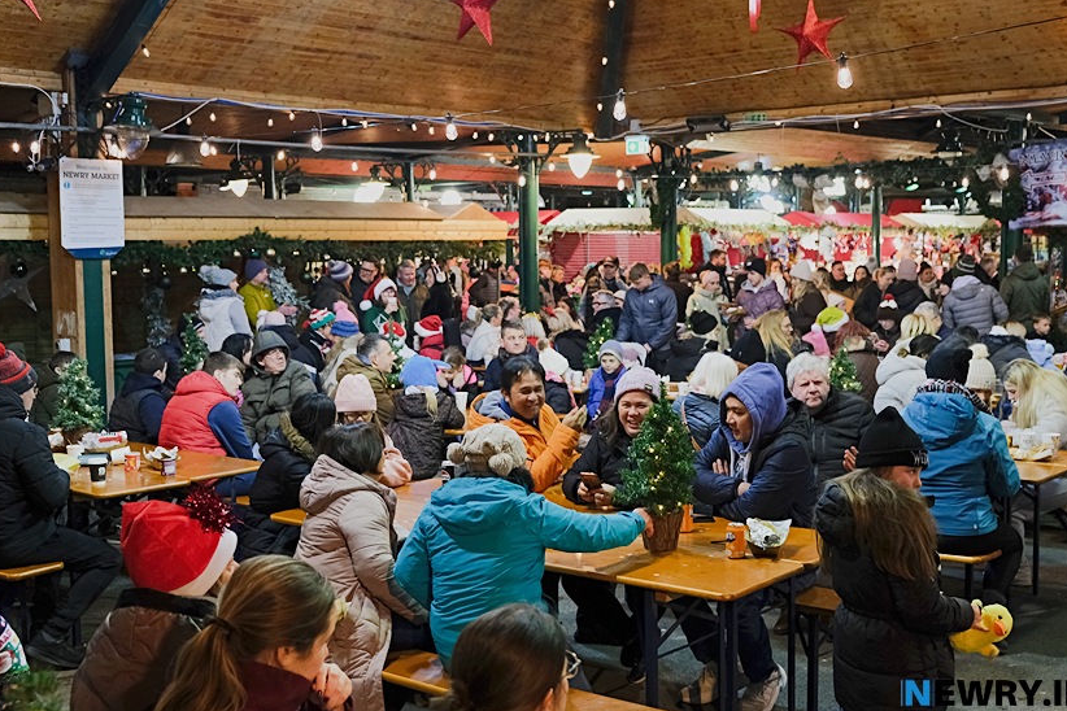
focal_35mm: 43
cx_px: 526
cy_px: 346
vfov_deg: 31.2
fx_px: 1274
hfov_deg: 45.4
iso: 1600
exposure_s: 1/60
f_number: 3.6
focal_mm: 25.4
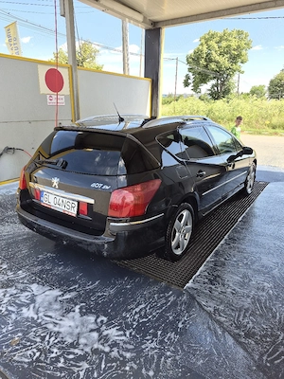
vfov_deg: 73.9
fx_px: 252
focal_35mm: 23
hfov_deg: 58.9
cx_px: 142
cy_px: 190
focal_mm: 5.4
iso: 25
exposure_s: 1/500
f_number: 1.8
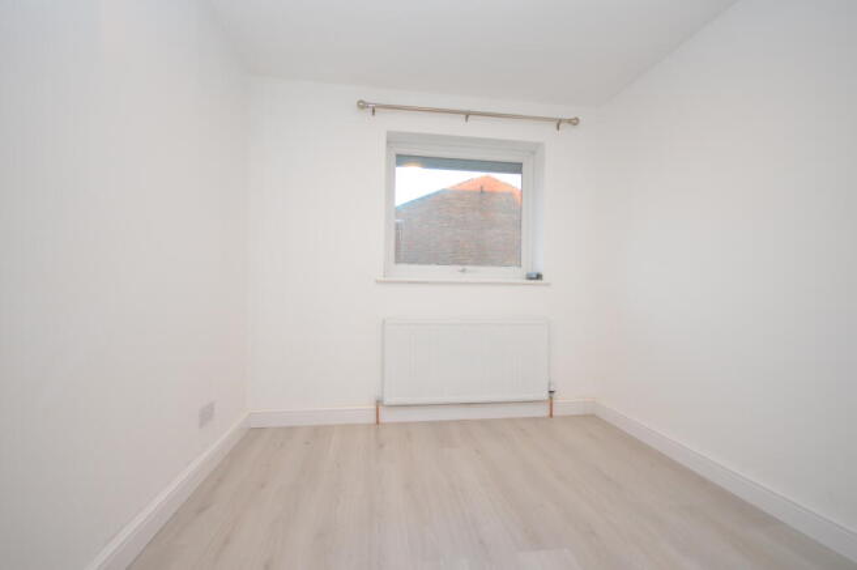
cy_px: 285
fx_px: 357
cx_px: 428
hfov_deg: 100.4
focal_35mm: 15
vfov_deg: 77.2
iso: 720
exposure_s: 1/60
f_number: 4
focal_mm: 10
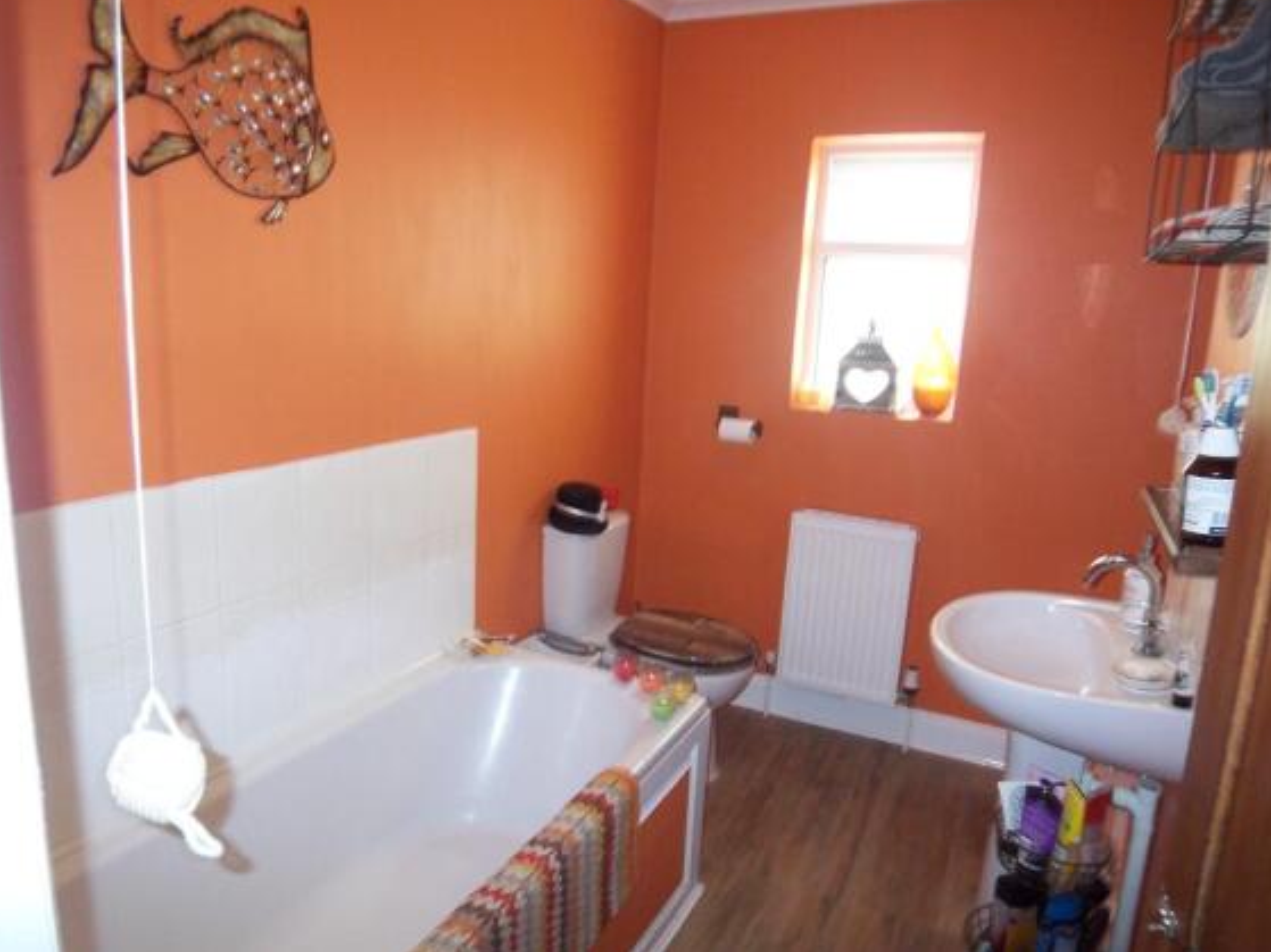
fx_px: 881
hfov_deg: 71.6
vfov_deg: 56.8
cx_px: 645
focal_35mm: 24
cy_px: 460
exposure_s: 1/20
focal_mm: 3.8
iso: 125
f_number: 2.8
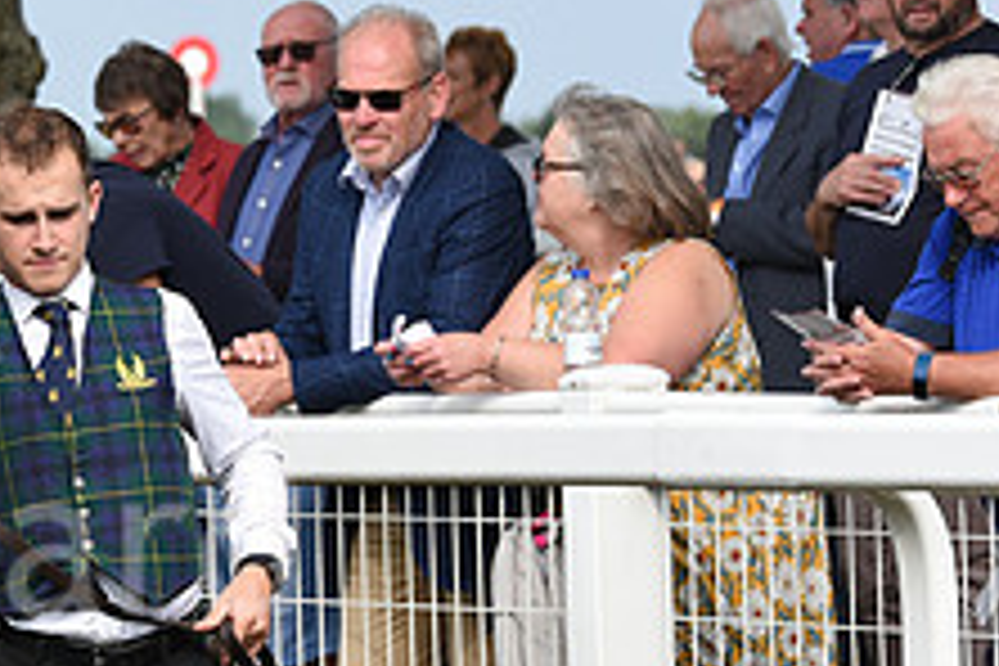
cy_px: 583
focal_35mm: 313
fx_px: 8685
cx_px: -279
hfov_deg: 6.5
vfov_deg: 4.4
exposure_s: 1/2000
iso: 500
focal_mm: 120
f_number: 5.6
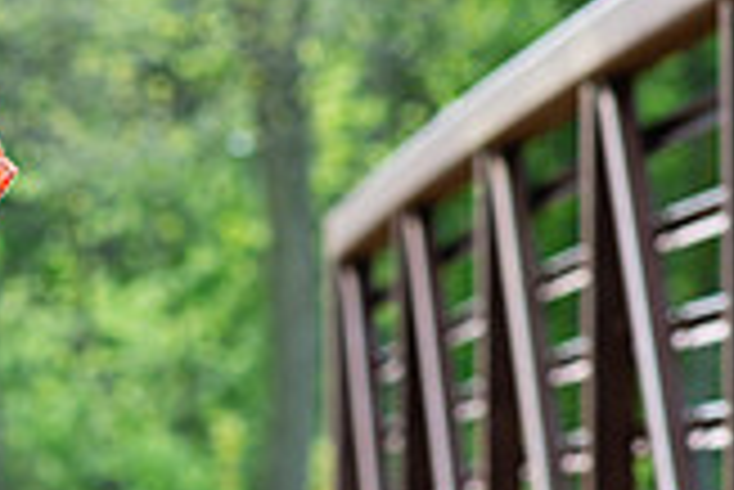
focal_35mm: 302
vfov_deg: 4.6
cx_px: -203
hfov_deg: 6.8
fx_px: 6163
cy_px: 128
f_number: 5
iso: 100
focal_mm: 85
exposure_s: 1/200
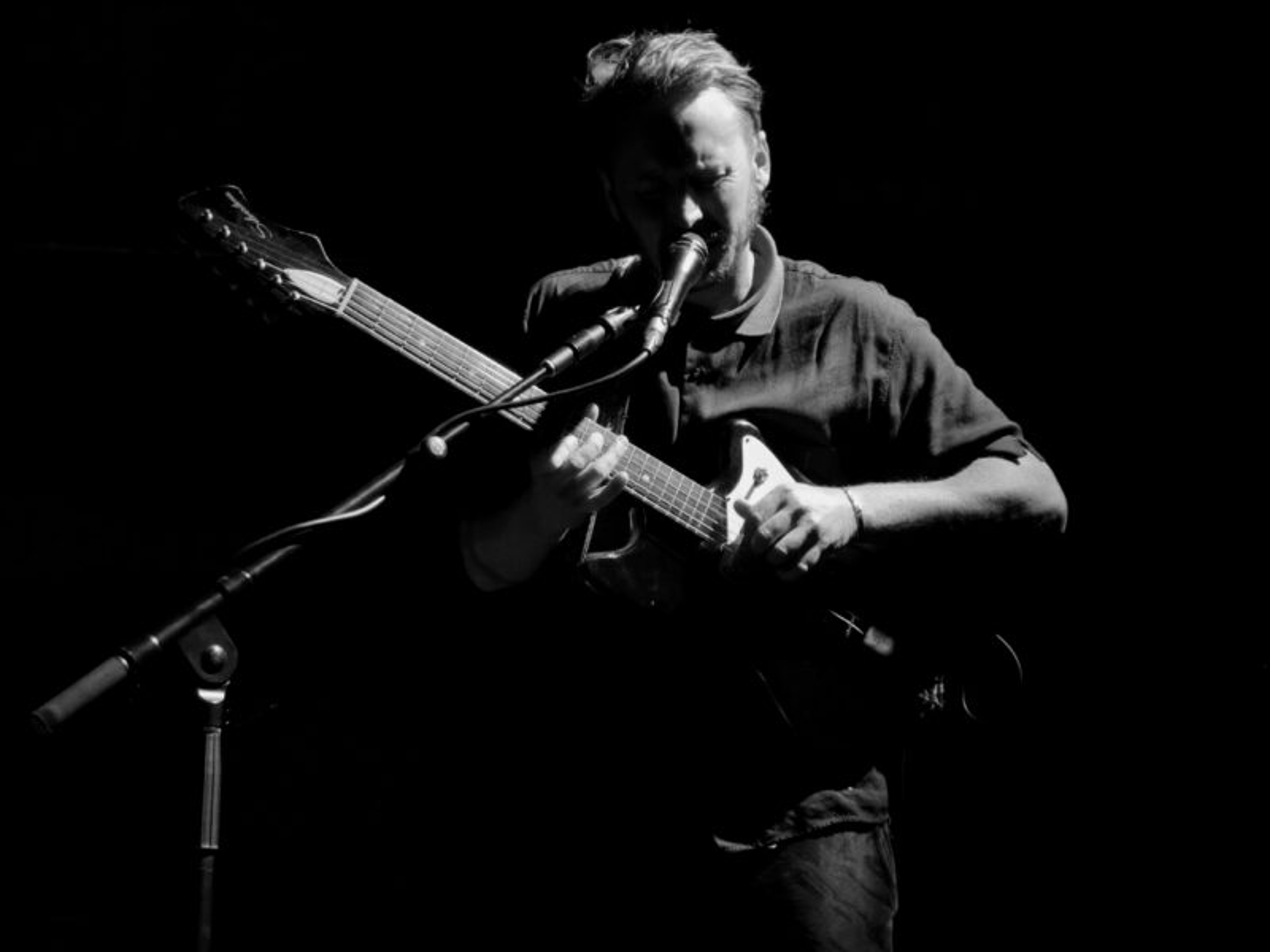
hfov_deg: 37.5
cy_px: 476
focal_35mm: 51
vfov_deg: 28.6
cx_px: 635
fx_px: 1871
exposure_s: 1/100
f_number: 1.8
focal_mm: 5.58
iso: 64
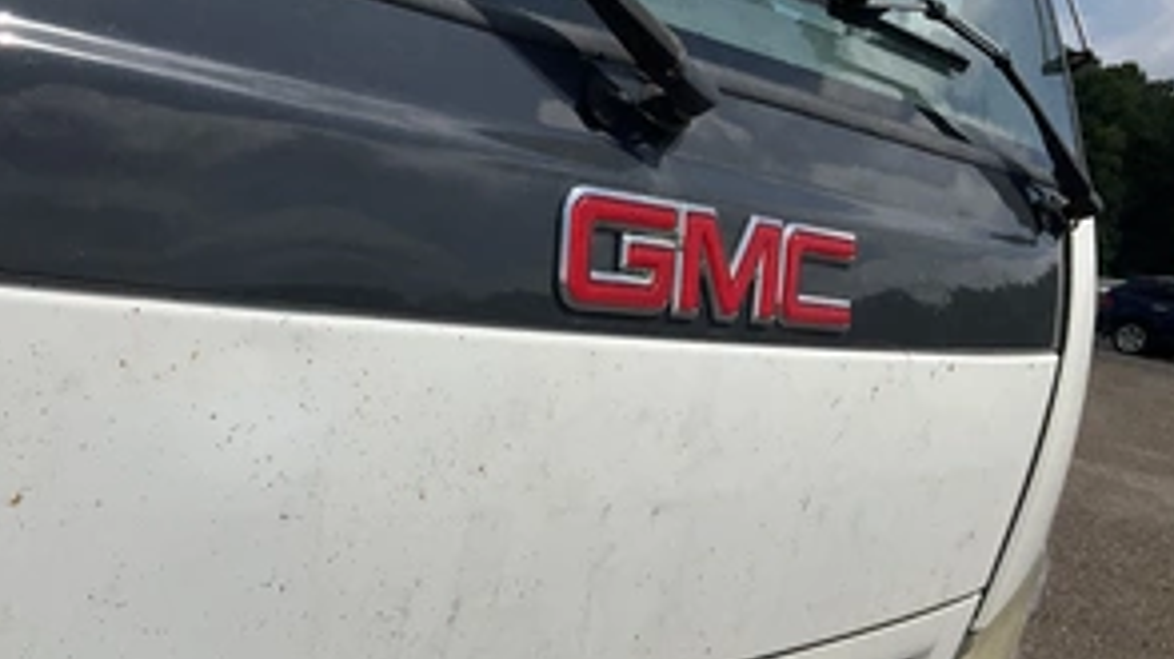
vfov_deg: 27.5
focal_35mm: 43
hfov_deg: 46.9
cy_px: 427
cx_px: 435
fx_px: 1338
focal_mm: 3
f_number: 1.8
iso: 25
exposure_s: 1/5814
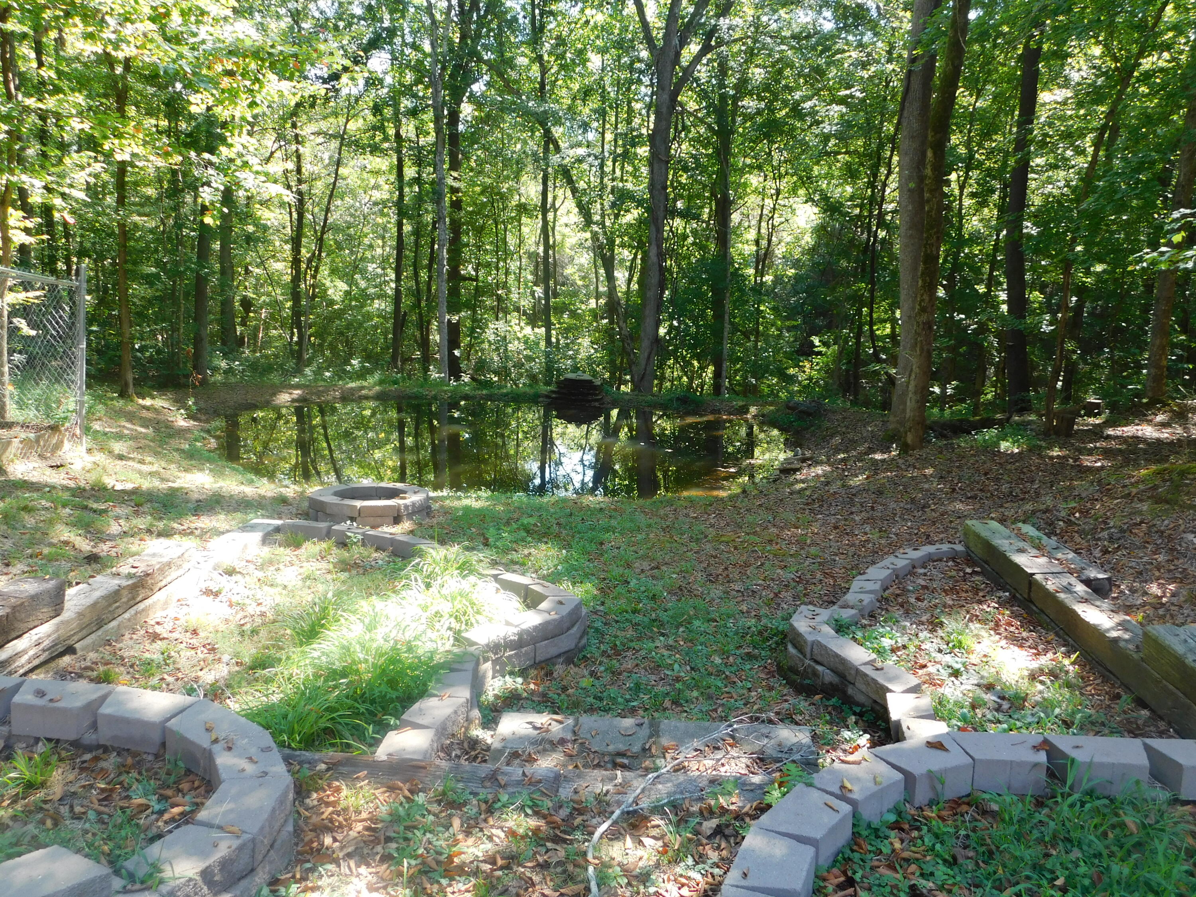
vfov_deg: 46.8
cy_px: 448
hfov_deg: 60.0
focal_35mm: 30
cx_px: 598
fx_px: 1037
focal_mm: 5.3
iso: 125
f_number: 3.2
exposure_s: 1/60
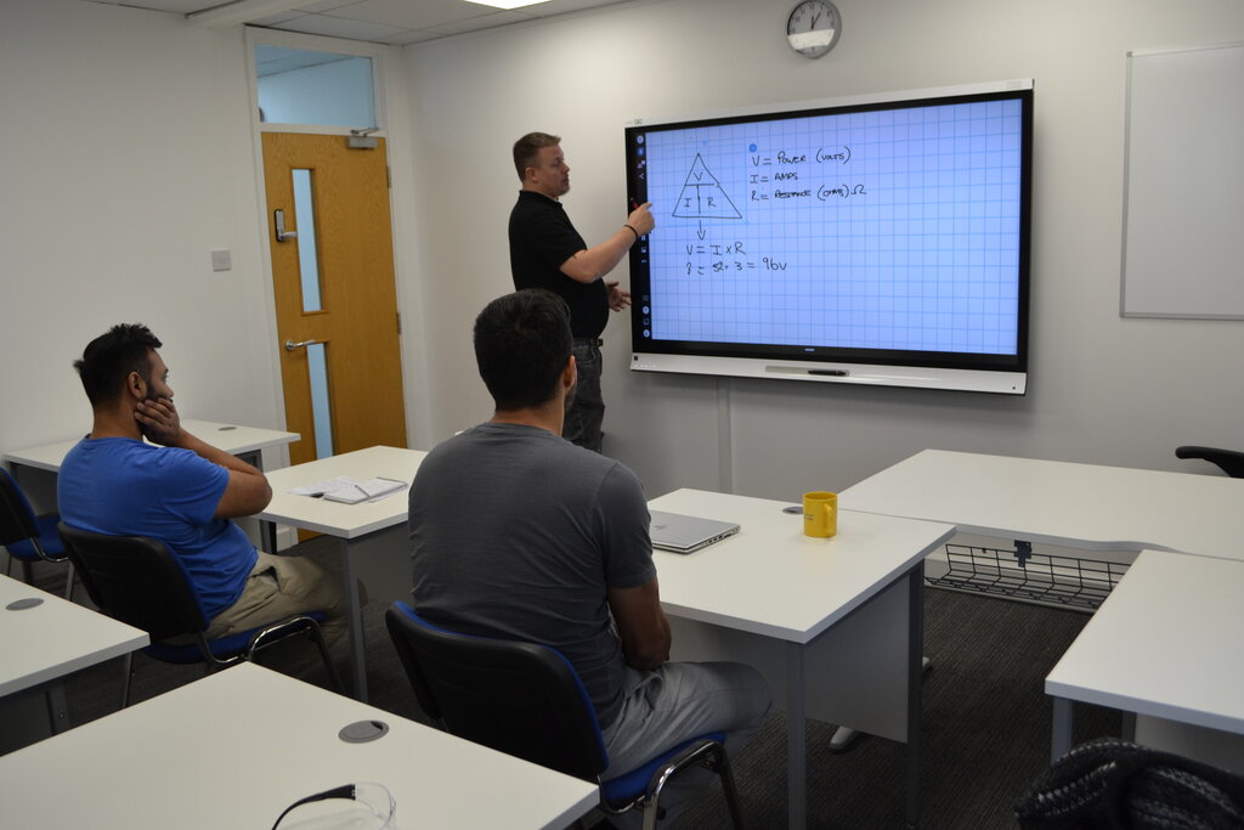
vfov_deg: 43.6
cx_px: 622
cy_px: 415
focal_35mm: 30
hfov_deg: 61.9
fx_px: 1037
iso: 400
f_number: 5
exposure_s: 1/100
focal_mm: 20
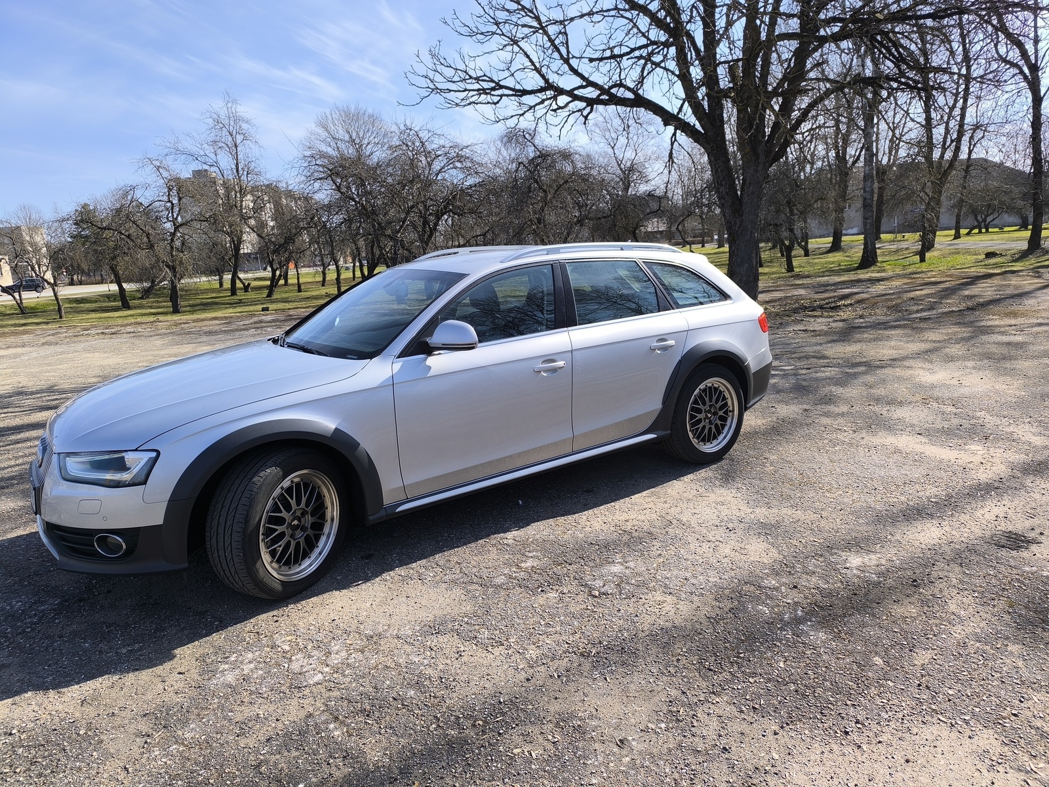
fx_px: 697
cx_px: 524
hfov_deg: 73.9
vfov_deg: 58.9
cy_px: 394
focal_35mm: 23
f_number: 1.65
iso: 50
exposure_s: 1/848
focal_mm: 6.14
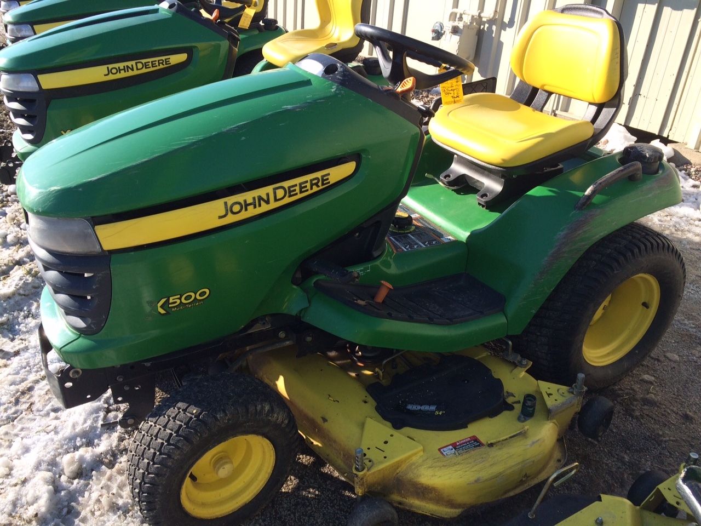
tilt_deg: -25.4
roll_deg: -2.7
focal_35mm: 29
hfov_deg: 61.7
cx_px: 350
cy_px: 263
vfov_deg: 48.2
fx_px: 587
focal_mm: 4.15
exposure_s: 1/912
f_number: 2.2
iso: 32
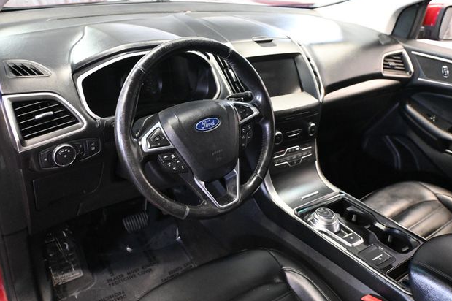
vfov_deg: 41.3
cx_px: 221
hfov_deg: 59.1
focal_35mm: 32
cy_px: 148
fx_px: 399
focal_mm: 20.5
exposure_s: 1/60
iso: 8000
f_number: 3.8
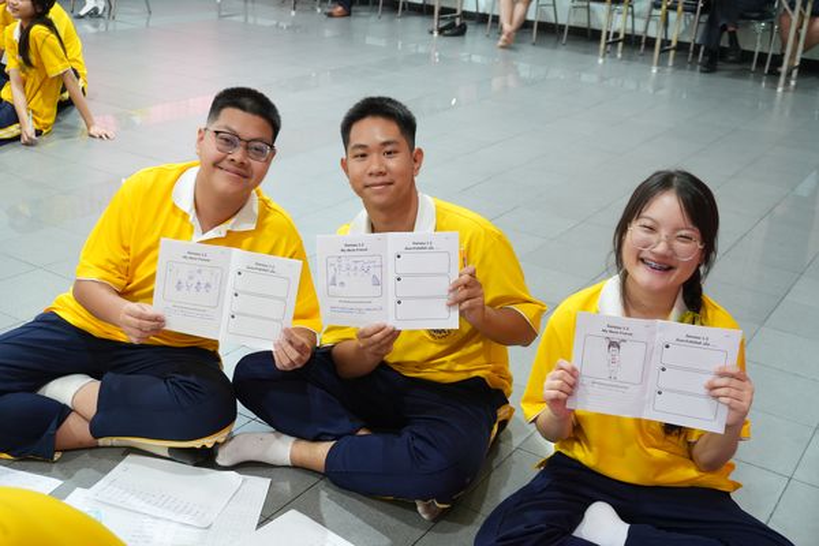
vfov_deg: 31.9
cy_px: 273
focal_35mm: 42
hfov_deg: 46.4
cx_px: 410
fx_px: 955
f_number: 4.5
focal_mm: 28
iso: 500
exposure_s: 1/8
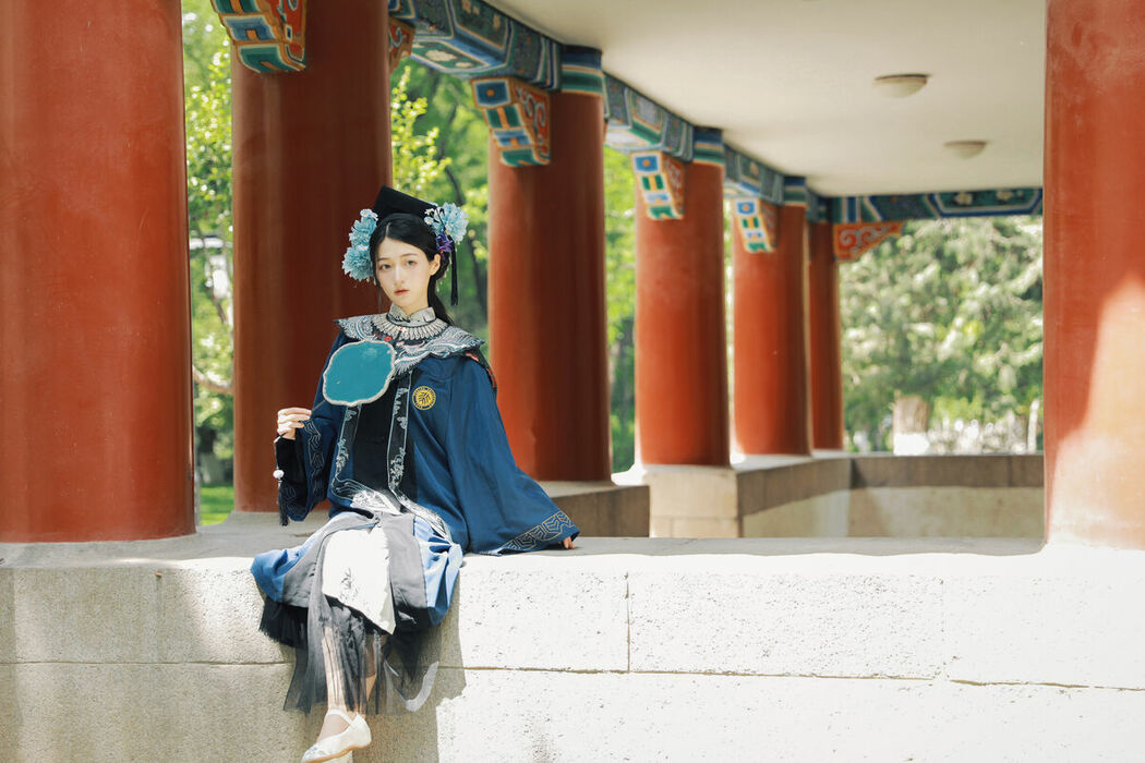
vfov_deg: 18.2
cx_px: 572
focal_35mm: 75
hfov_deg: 27.0
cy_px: 382
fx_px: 2385
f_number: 2.8
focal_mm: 70
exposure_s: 1/200
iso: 160
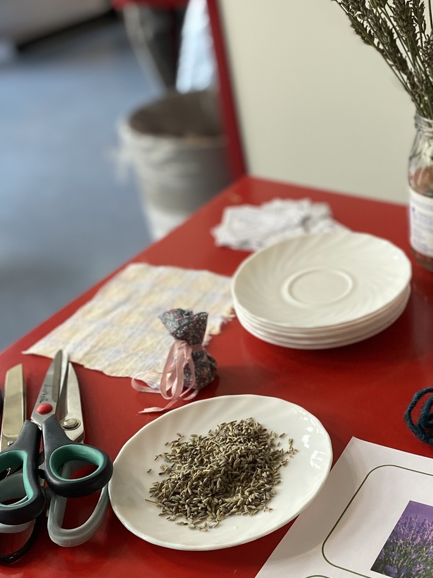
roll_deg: +6.2
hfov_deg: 27.8
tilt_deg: -35.6
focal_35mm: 51
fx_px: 851
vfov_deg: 37.2
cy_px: 371
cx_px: 362
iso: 160
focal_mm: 4.25
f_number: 1.8
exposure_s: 1/50
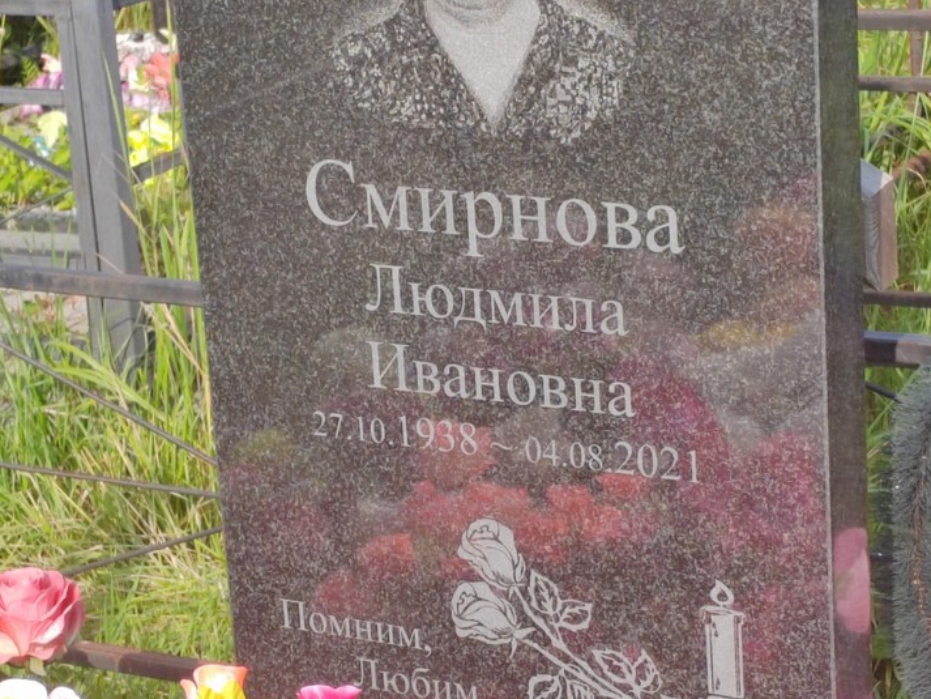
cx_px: 494
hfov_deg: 17.9
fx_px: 2959
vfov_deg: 13.5
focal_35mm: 110
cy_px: 370
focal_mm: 5.52
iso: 100
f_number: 1.9
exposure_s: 1/720
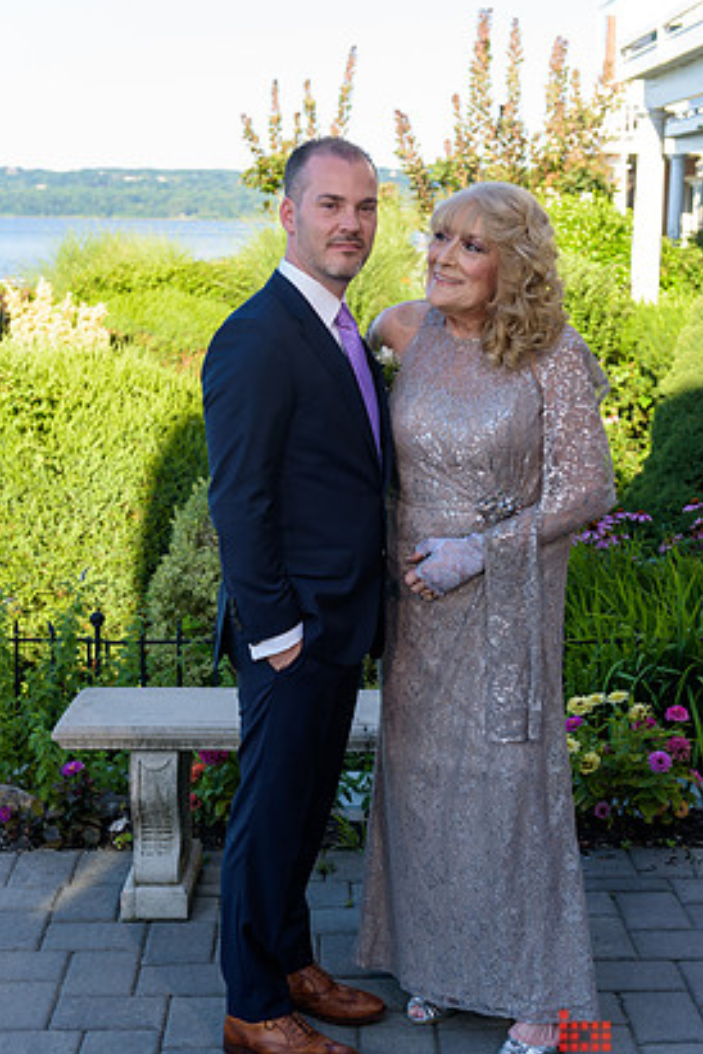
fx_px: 1669
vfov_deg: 35.0
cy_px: 564
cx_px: 354
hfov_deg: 23.8
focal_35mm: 57
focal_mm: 52
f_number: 4
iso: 200
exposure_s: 1/250
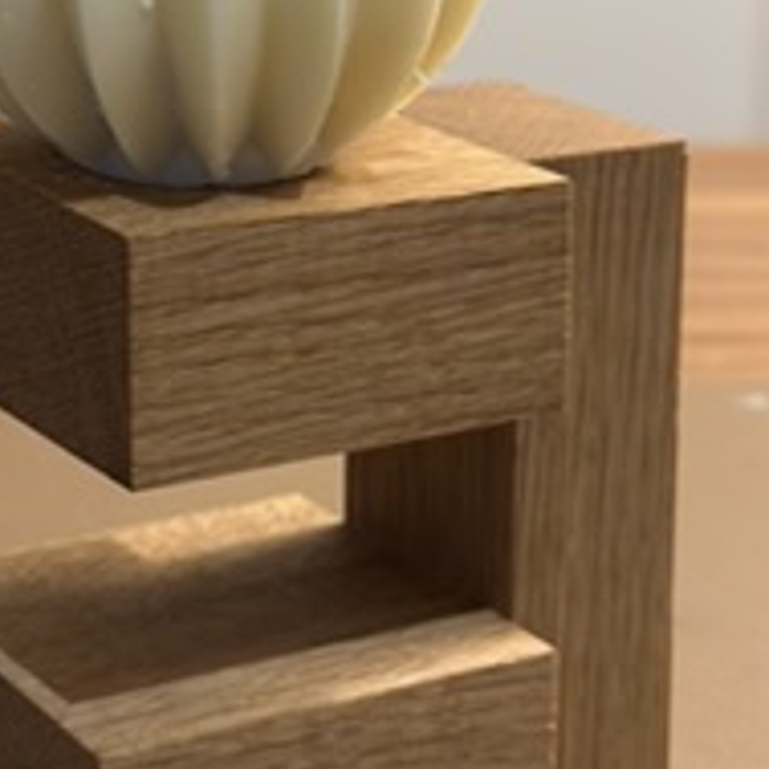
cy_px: 175
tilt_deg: -13.8
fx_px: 2714
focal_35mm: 108
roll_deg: -1.0
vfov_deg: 16.0
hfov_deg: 16.1
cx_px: 220
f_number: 1.78
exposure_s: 1/50
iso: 200
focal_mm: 6.86
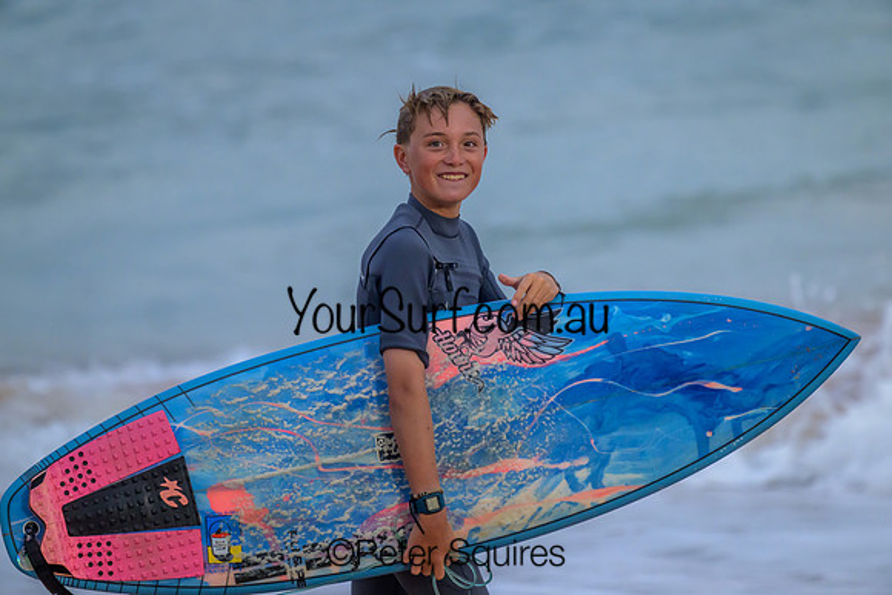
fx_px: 27858
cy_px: 299
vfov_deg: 1.2
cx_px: 444
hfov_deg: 1.8
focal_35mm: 1124
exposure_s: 1/2000
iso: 3200
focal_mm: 1120
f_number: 9
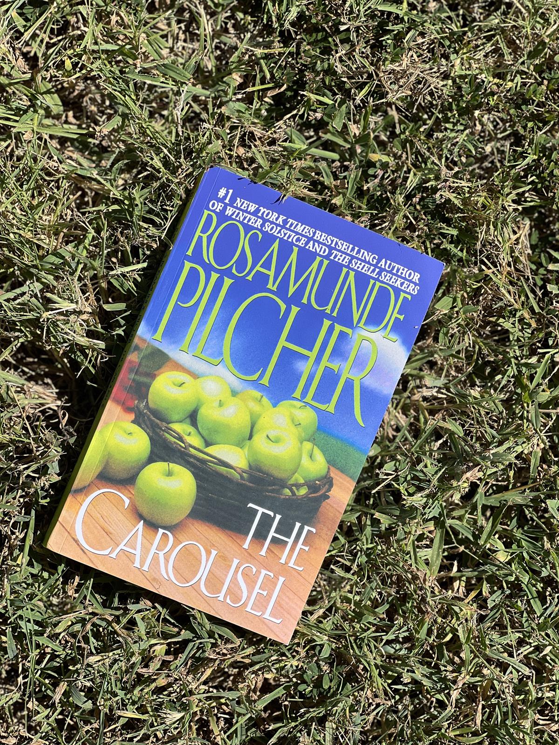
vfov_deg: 25.3
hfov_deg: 19.1
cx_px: 280
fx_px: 1658
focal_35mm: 77
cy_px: 372
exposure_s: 1/1085
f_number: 2.8
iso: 32
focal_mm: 9
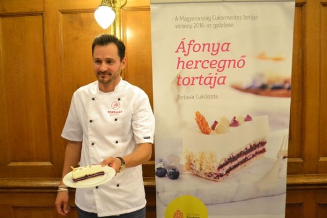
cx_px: 164
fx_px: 300
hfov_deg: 57.2
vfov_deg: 40.0
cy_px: 109
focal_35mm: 33
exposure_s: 1/60
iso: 3200
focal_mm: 22
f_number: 4
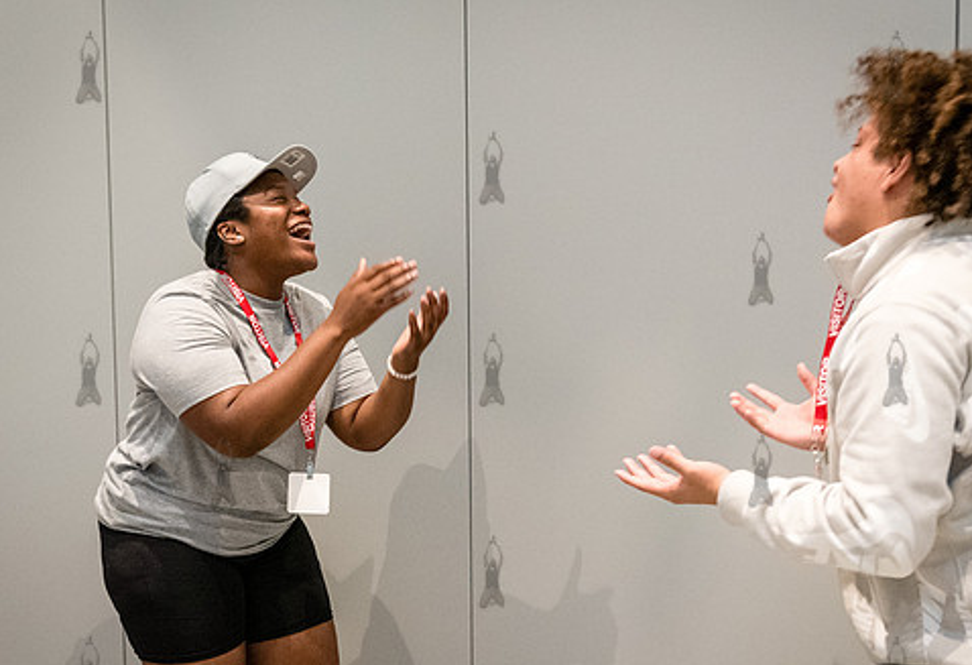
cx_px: 395
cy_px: 424
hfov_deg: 34.1
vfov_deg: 23.7
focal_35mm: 58
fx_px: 1579
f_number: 3.5
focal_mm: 38
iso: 6400
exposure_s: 1/250
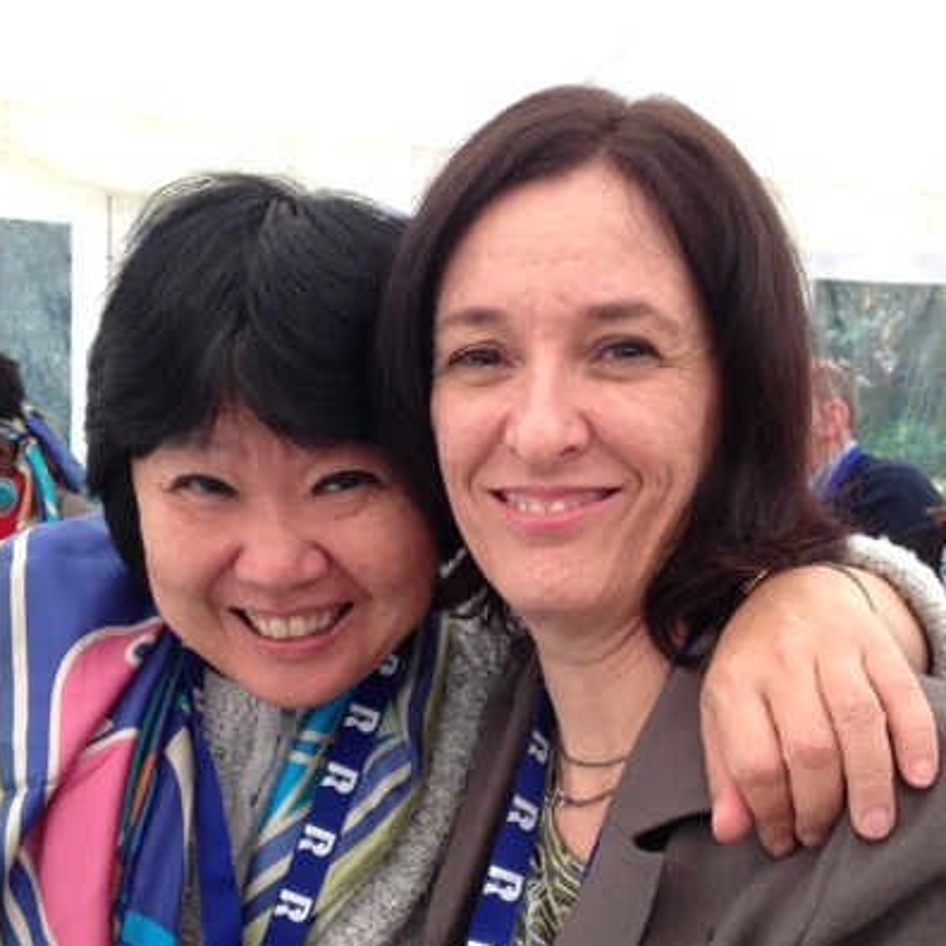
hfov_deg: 34.0
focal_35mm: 50
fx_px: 1546
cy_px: 540
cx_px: 430
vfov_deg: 34.0
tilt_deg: -4.6
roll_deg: -2.1
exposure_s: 1/24
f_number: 2.4
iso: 50
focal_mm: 4.28
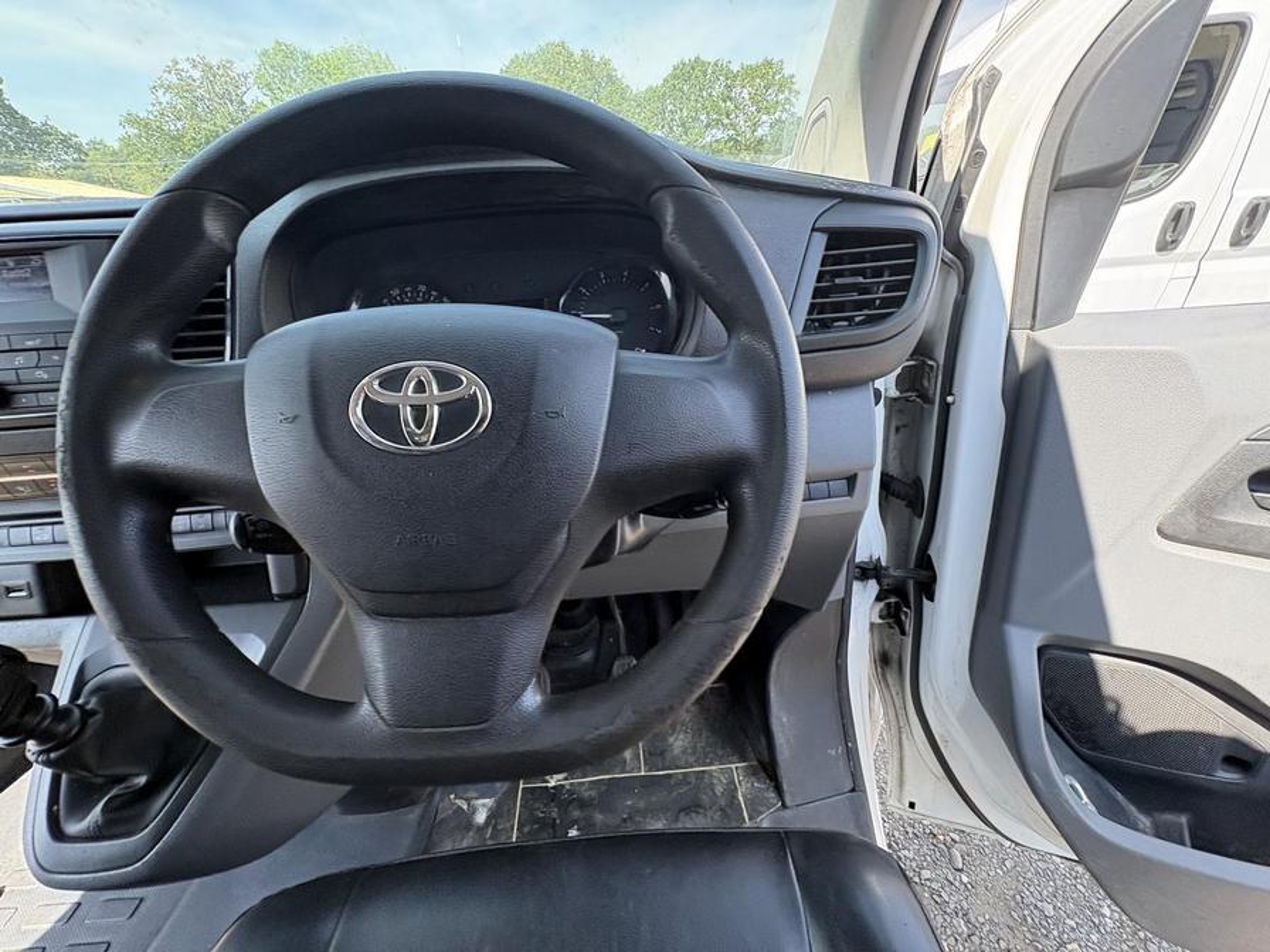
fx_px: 514
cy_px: 476
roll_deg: -2.1
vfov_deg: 85.7
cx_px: 635
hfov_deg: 102.1
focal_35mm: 14
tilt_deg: -31.0
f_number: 2.2
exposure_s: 1/139
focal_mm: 2.22
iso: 125
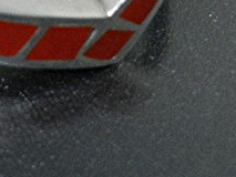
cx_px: -10
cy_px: -37
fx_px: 921
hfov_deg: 14.3
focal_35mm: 135
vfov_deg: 10.8
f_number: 7.6
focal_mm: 8.1
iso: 800
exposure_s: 1/30
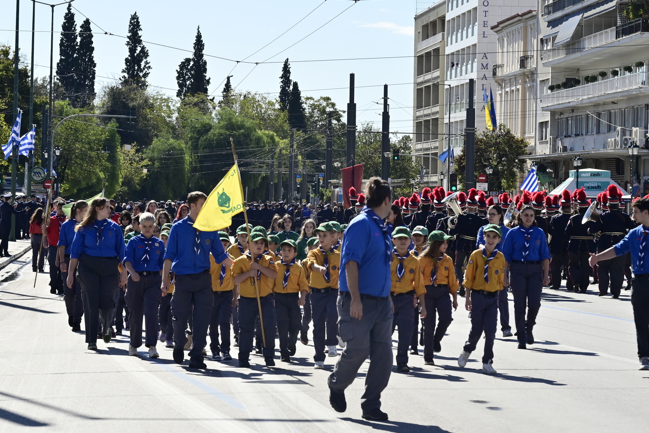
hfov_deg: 13.2
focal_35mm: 156
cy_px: 210
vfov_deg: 8.8
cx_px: 327
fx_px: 2813
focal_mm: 100
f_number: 9
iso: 320
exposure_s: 1/800
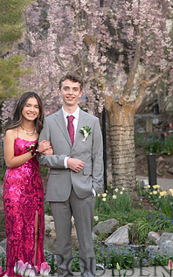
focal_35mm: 123
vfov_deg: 17.0
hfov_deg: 10.6
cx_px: 60
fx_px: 928
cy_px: 131
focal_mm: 85
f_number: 4
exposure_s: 1/125
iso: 800
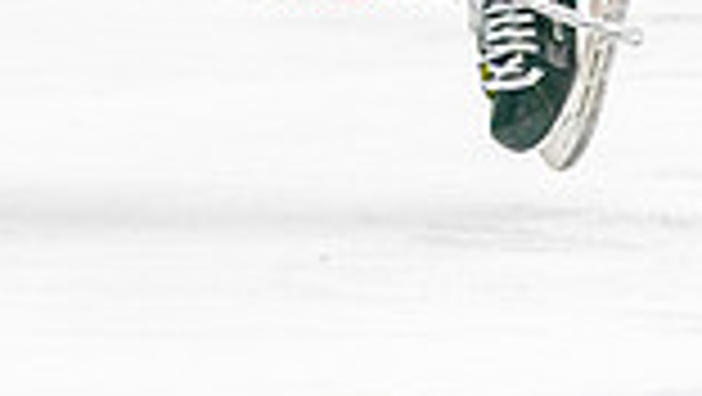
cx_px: 125
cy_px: -378
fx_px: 20043
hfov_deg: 2.0
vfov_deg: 1.1
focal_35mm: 1076
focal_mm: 200
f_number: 2.8
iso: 3200
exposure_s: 1/1250
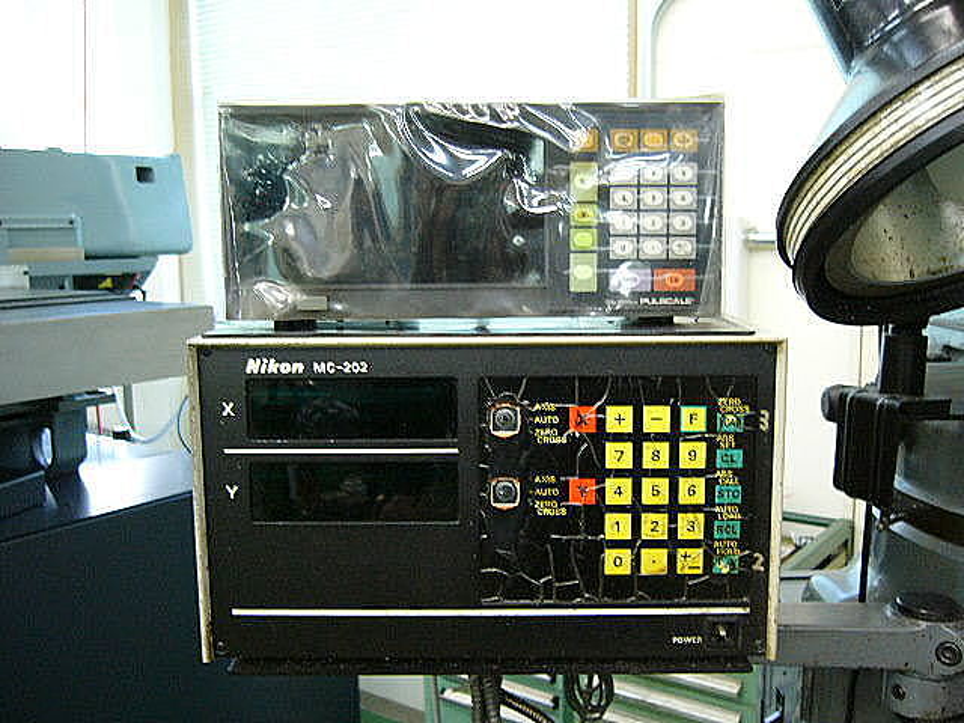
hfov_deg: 52.6
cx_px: 482
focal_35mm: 35
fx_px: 975
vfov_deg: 40.7
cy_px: 362
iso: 200
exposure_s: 1/13
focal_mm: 5.8
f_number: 2.8
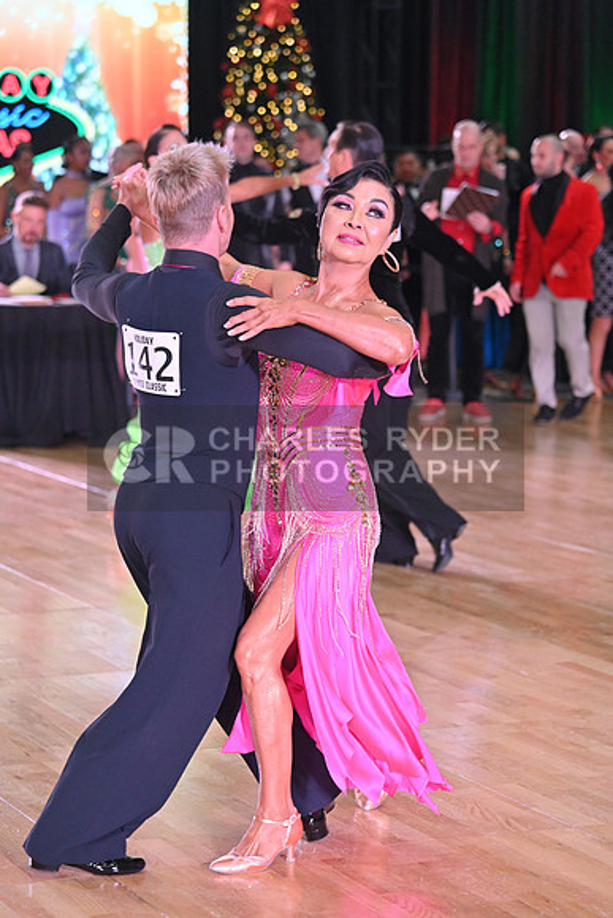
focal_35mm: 105
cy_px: 459
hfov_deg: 13.0
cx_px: 306
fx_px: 2680
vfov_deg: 19.5
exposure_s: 1/320
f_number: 5
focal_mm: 105
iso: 3200
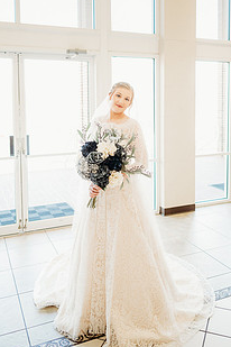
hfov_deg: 37.8
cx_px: 130
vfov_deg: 53.5
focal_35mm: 35
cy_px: 120
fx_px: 337
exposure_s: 1/160
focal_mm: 24
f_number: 1.8
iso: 400
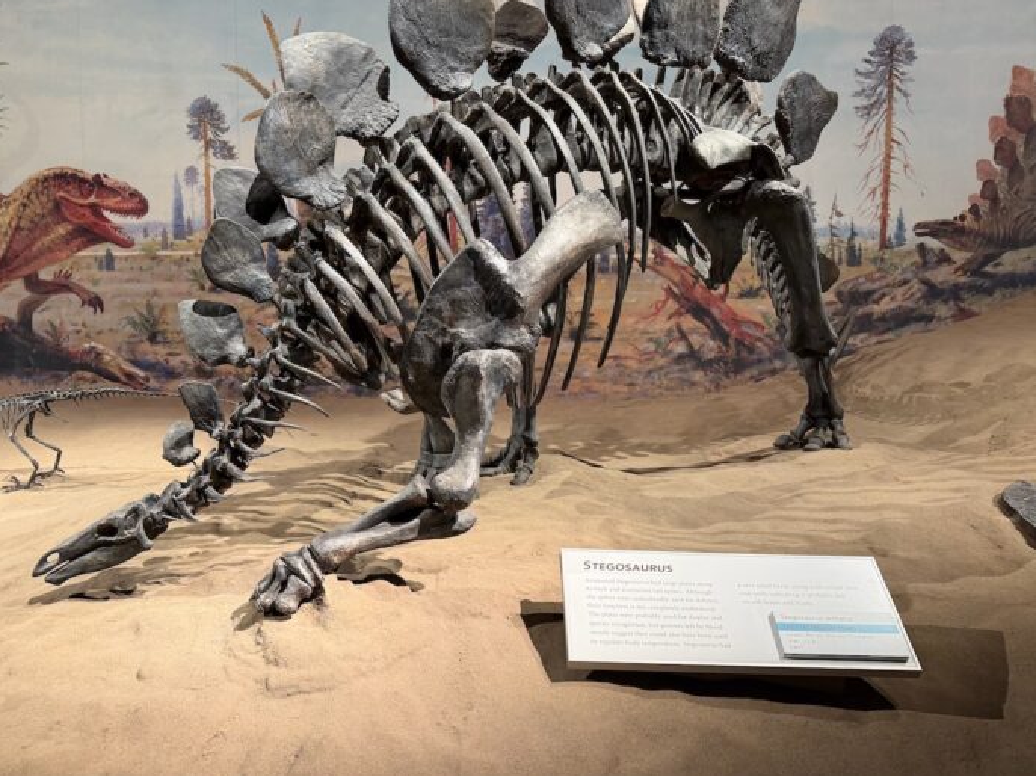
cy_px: 332
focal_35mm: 28
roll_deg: -0.5
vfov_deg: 49.6
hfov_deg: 63.3
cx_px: 456
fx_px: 838
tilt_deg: -6.9
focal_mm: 6.76
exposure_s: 1/60
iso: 250
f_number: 1.78
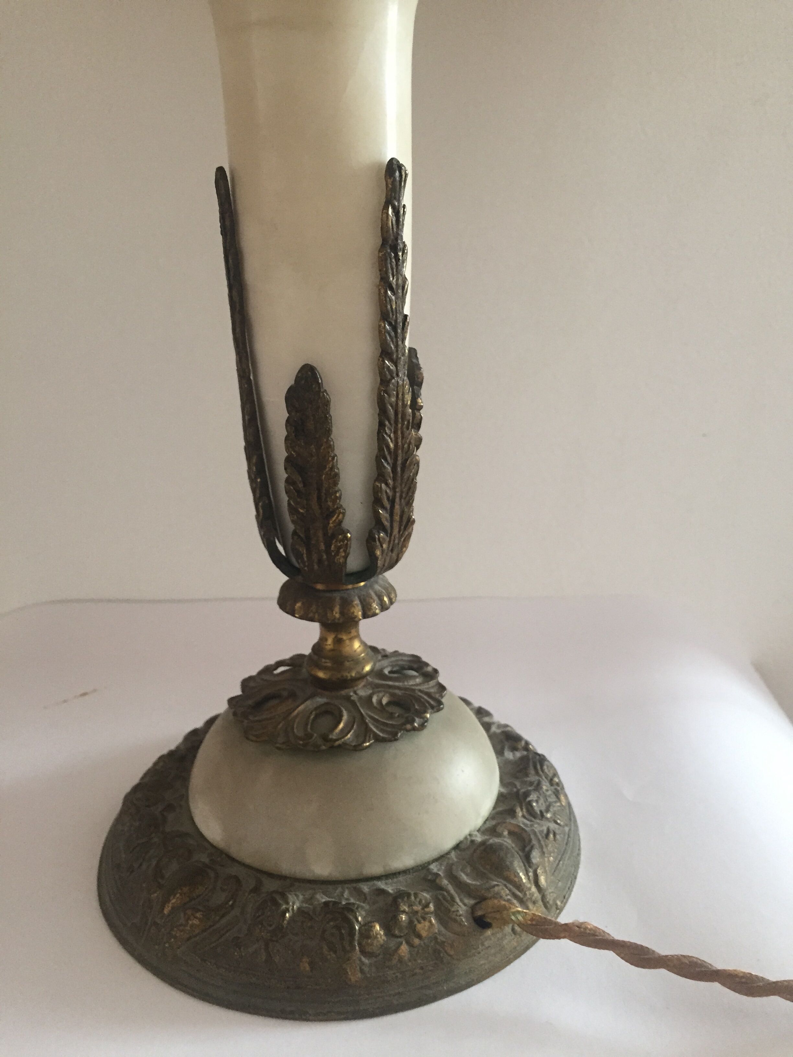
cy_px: 528
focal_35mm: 29
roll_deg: +0.4
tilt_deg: -19.0
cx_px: 396
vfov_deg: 61.7
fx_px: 886
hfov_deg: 48.2
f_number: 2.2
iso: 160
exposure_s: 1/30
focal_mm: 4.15
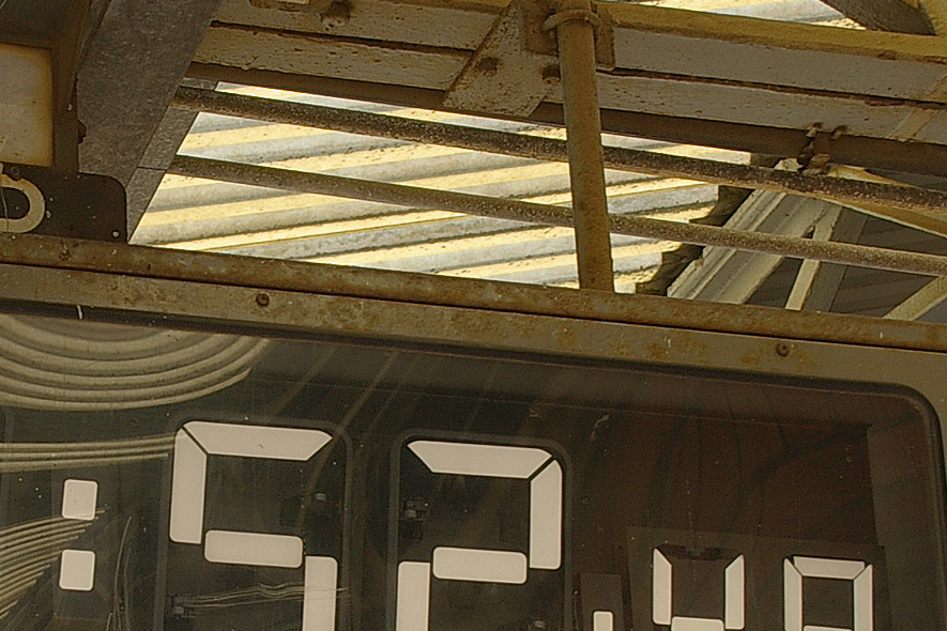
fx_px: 3209
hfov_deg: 16.7
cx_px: 198
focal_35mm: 122
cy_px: 535
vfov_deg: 11.2
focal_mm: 30
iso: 200
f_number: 5.6
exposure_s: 1/125
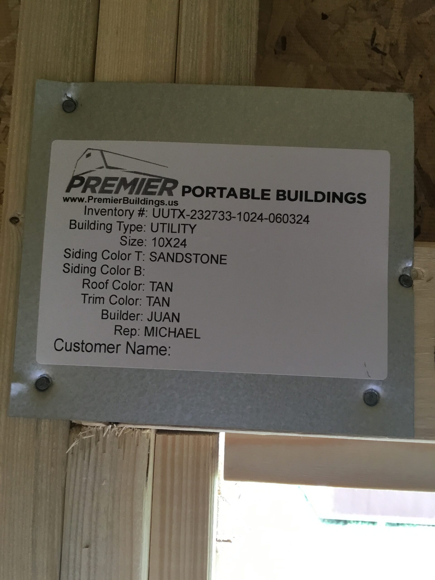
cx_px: 218
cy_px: 290
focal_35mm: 31
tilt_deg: +5.0
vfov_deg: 58.4
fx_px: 519
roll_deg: -2.8
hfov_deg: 45.4
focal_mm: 3.3
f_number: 2.4
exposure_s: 1/30
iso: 40
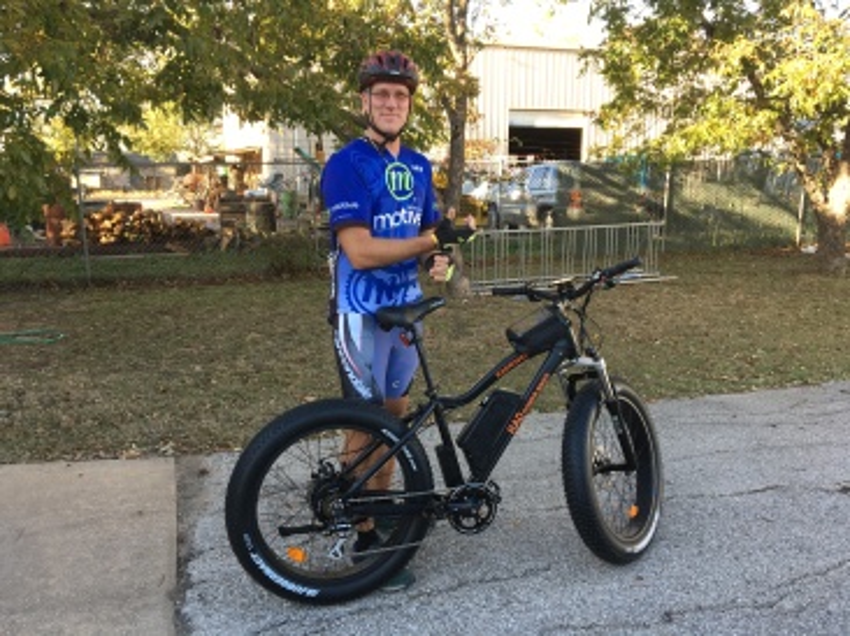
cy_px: 318
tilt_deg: -10.1
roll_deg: +0.5
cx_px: 425
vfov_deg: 48.2
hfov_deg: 61.7
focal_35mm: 29
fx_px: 712
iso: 25
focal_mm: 4.15
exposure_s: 1/120
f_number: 2.2
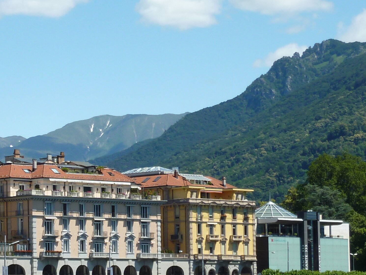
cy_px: 235
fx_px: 1628
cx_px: -39
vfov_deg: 9.6
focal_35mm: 154
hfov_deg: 12.6
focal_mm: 10.3
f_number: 5
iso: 80
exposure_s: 1/500
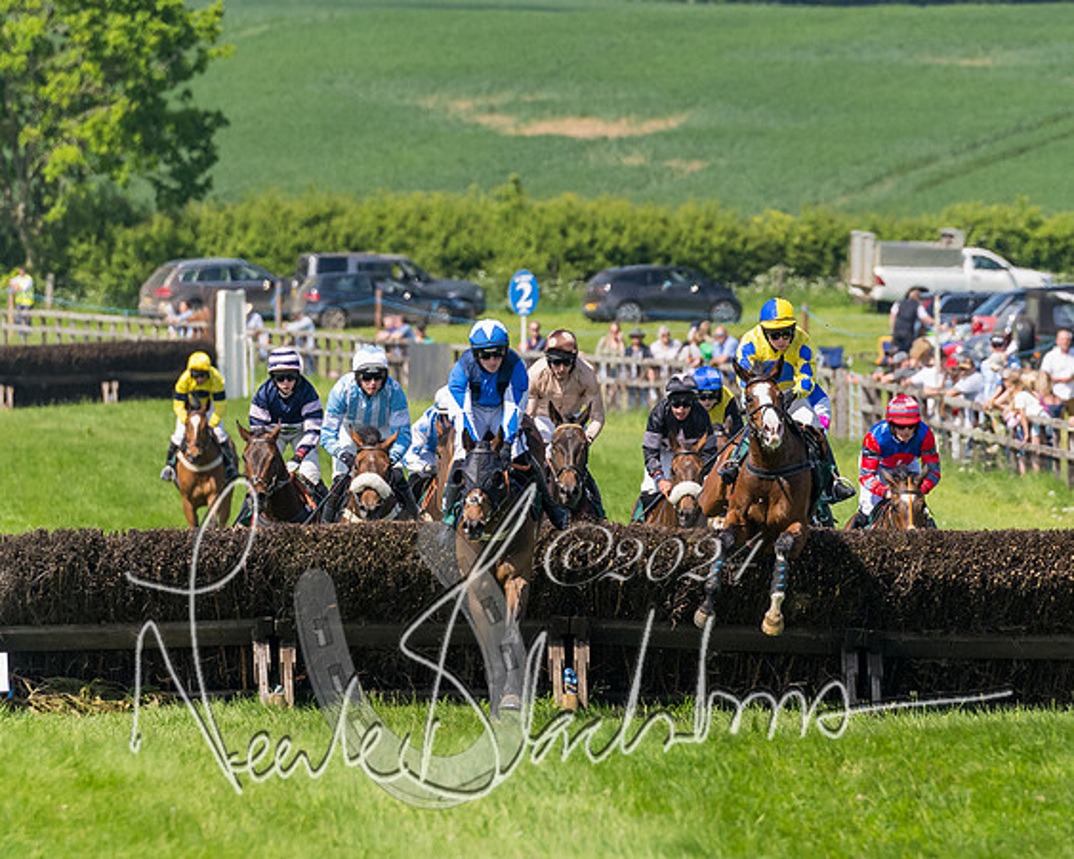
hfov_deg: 3.6
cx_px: 666
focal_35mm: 532
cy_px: 326
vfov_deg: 2.9
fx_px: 16920
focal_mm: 200
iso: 400
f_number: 4
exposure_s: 1/3200
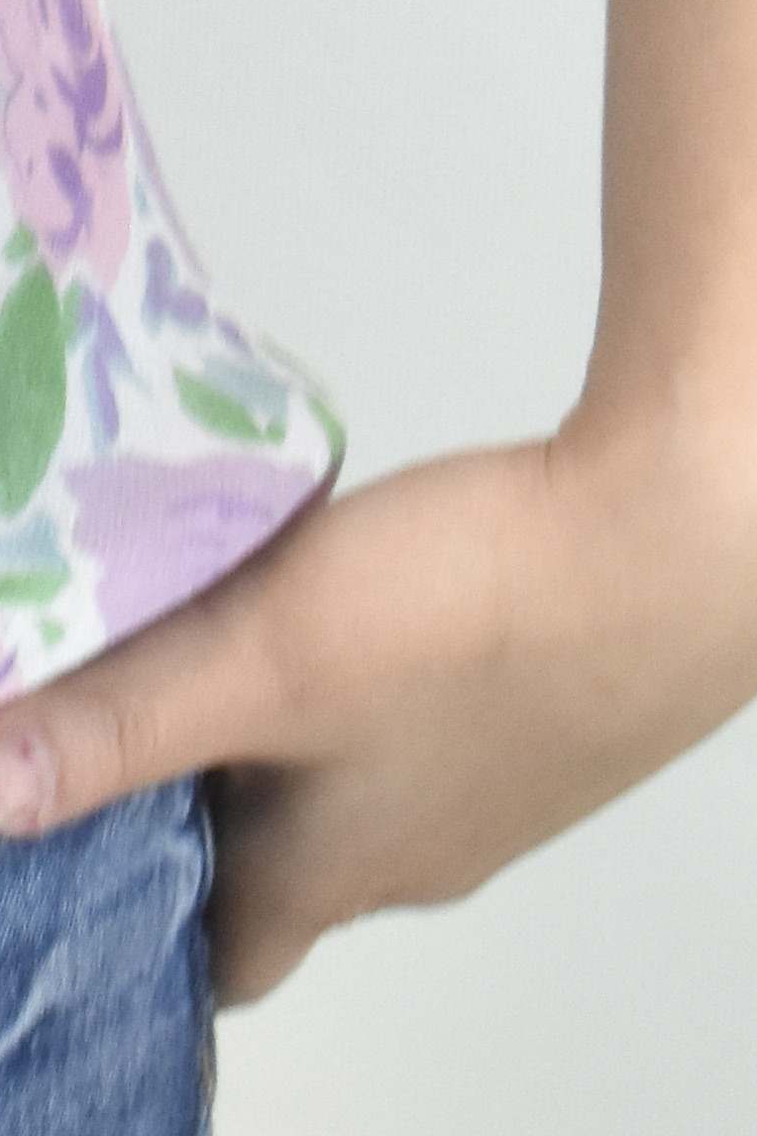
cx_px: -1105
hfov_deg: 3.6
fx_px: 11890
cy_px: -1061
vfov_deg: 5.4
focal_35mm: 377
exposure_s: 1/40
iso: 1600
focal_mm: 48
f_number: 18
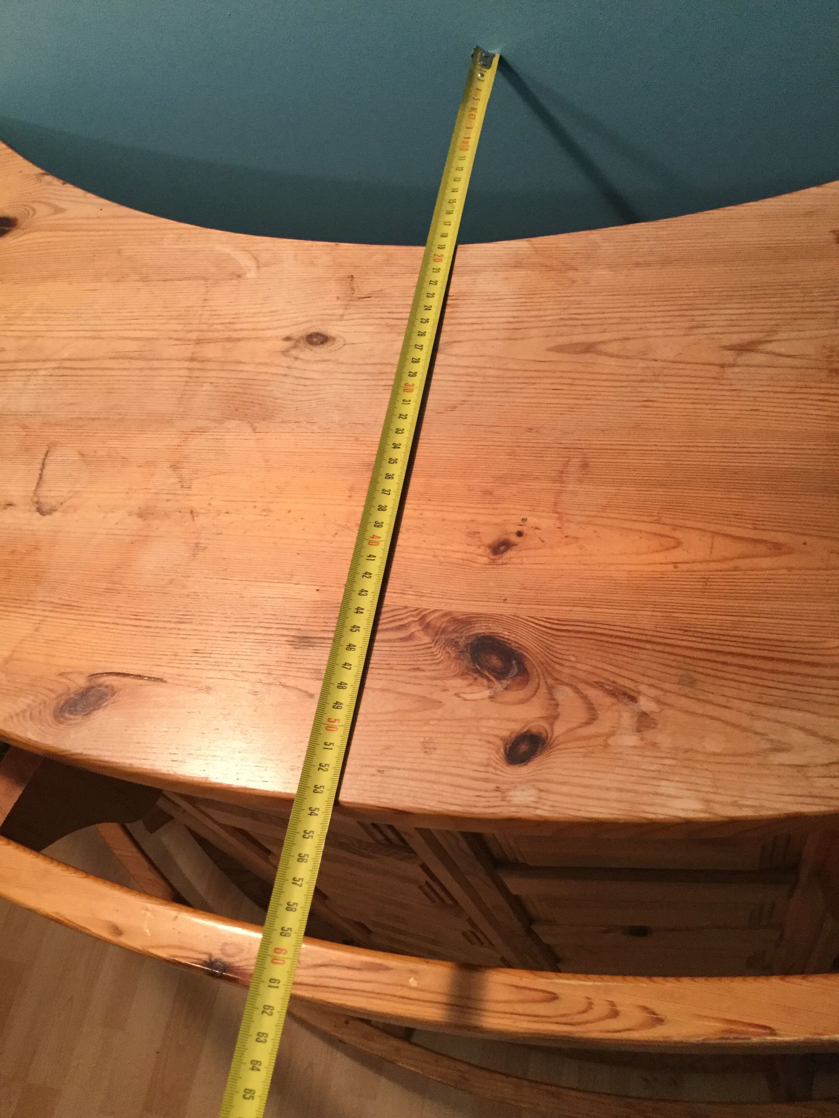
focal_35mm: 31
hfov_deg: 45.4
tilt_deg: -55.4
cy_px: 559
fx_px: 1002
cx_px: 420
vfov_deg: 58.4
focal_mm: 3.3
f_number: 2.4
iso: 200
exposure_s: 1/33
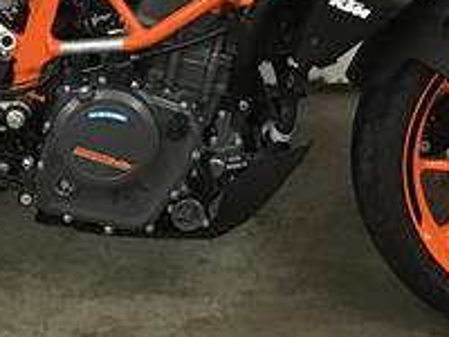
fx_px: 1284
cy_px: -49
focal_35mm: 99
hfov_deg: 19.6
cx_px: 76
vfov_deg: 14.5
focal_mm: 3.3
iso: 160
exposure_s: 1/30
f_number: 2.4
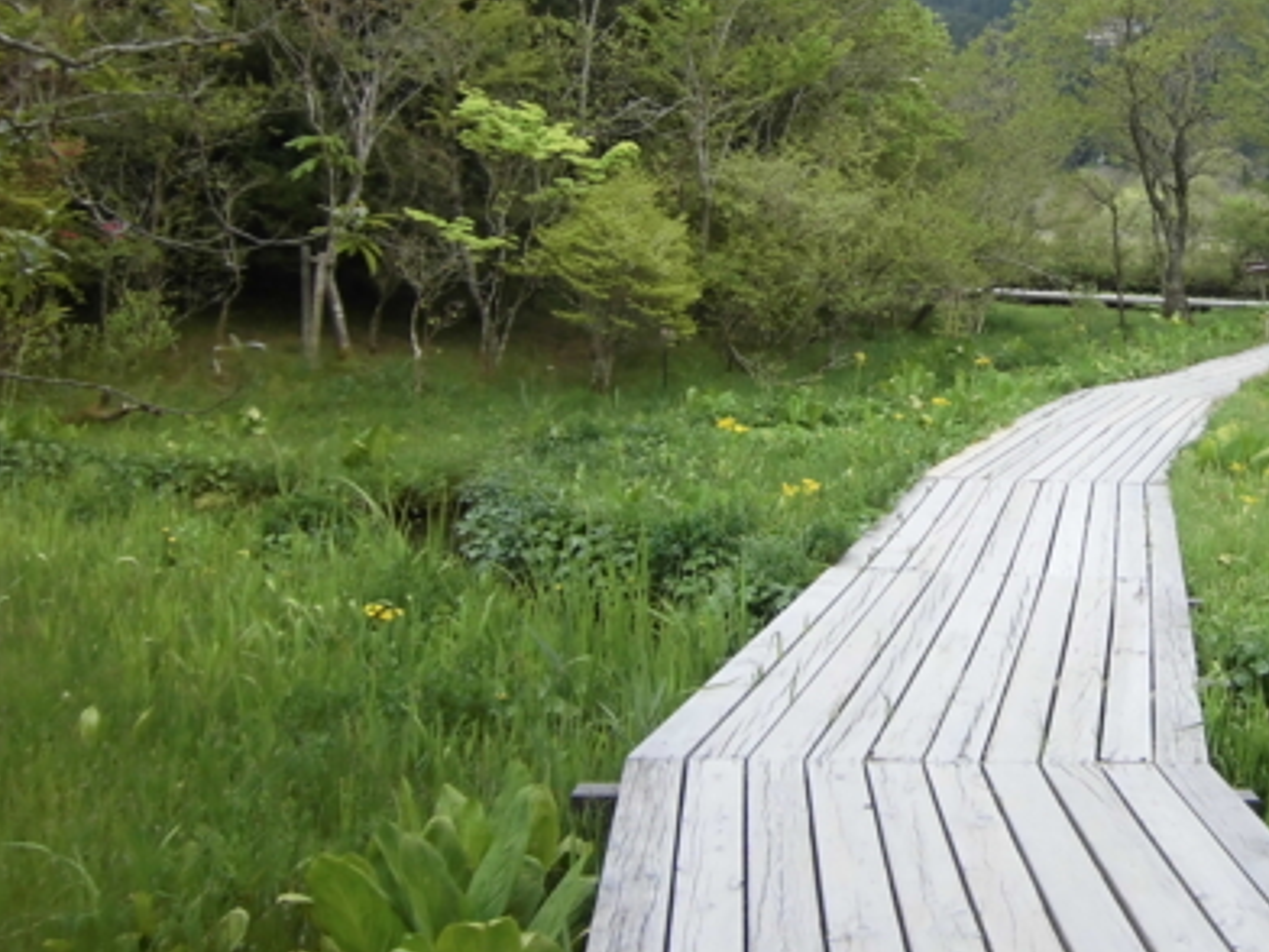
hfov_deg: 34.4
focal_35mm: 53
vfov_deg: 27.4
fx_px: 1943
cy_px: 314
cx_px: 1107
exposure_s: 1/200
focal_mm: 4.7
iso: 100
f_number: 2.8
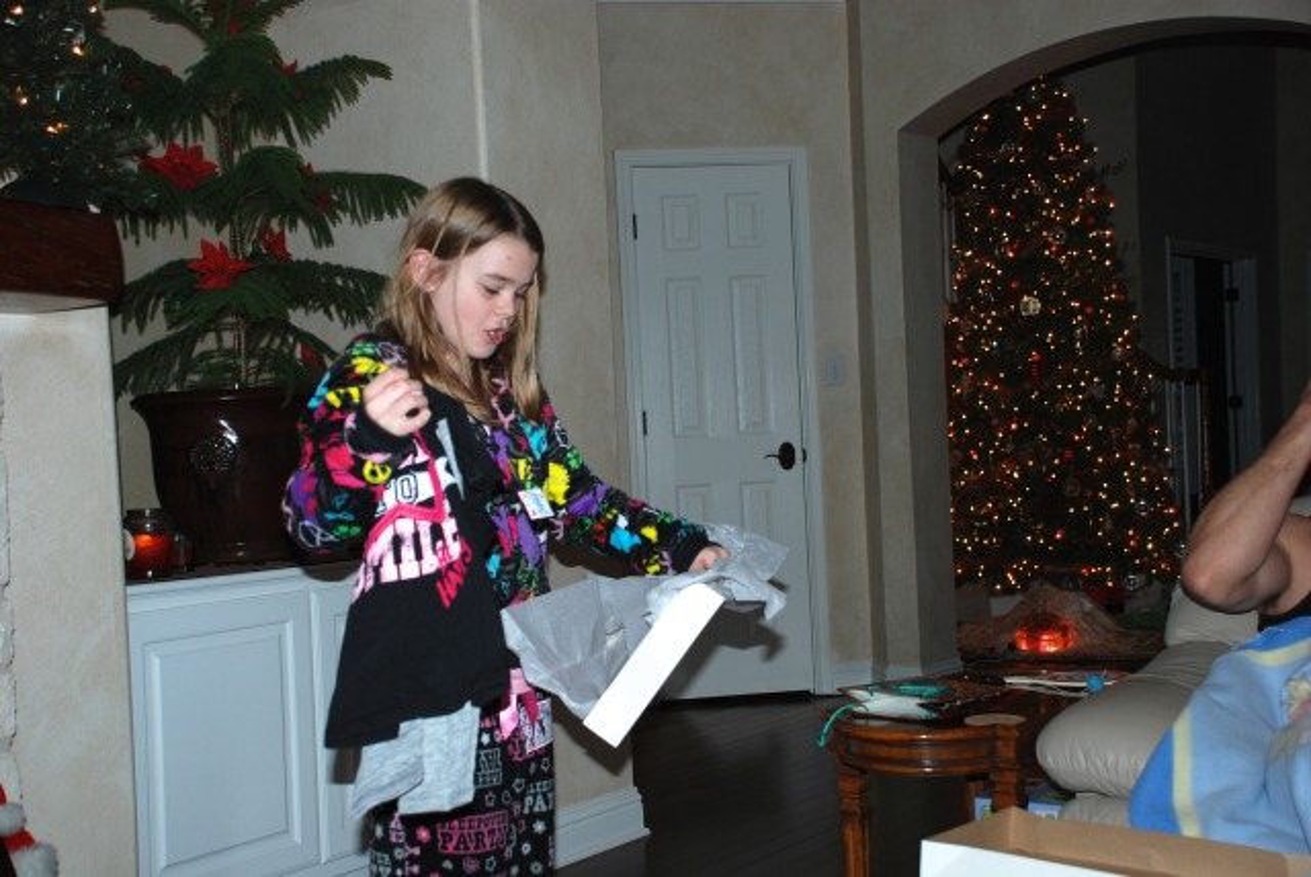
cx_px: 656
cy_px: 438
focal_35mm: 46
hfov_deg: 42.3
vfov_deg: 29.0
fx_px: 1695
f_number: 4.2
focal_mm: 31
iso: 200
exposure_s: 1/60
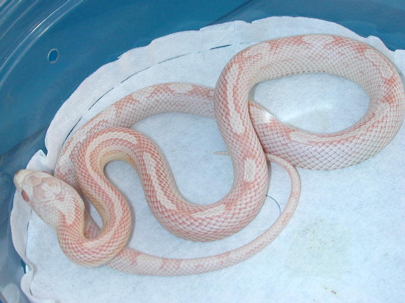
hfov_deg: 30.3
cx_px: 202
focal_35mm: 64
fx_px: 749
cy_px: 152
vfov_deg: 22.9
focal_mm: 9.7
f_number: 5.9
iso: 100
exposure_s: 1/373
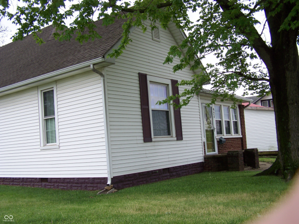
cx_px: 150
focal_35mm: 38
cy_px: 112
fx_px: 328
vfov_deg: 37.7
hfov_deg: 49.0
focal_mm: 6.3
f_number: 2.8
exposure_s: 1/320
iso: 64
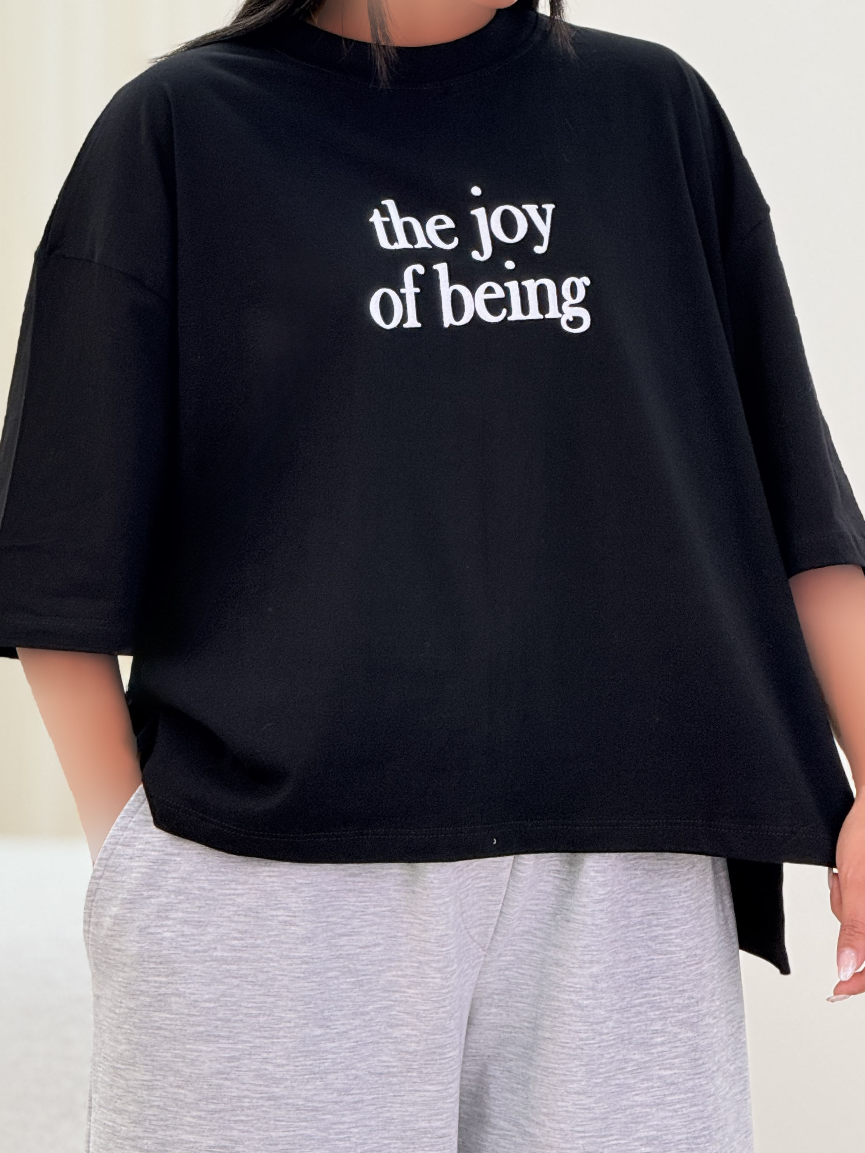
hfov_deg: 12.3
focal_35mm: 120
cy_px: 576
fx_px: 3998
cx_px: 432
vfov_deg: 16.4
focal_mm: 15.66
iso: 50
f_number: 2.8
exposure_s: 1/226
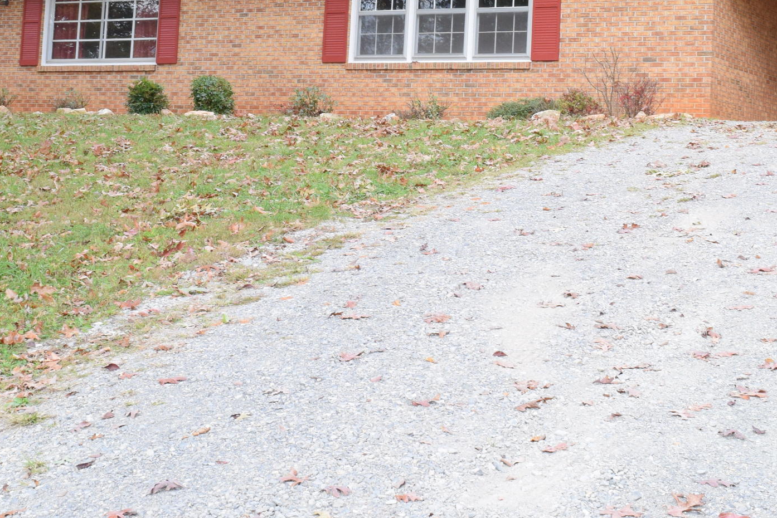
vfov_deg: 19.0
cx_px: 392
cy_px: 81
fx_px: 1533
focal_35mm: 71
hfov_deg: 28.4
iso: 400
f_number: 6.3
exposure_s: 1/160
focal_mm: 22
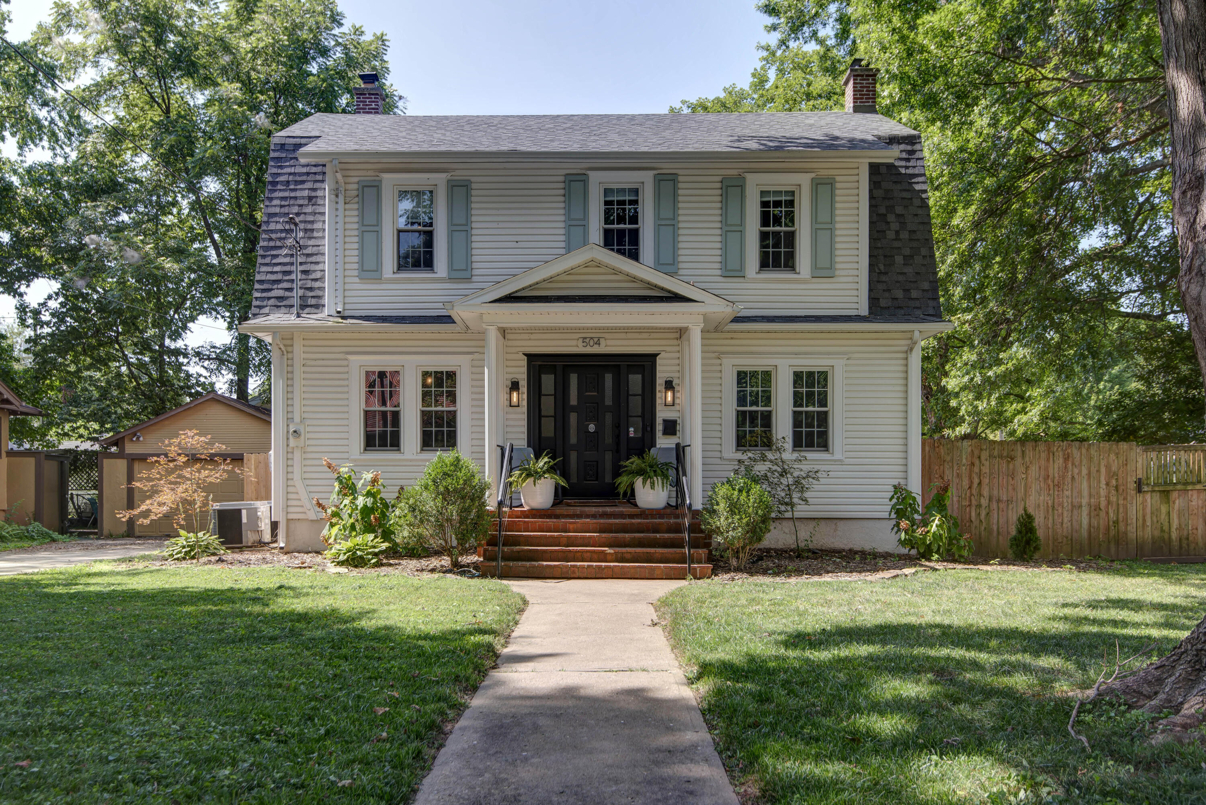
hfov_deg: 63.6
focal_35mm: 29
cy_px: 402
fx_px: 972
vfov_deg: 45.0
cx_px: 603
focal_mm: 29
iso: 100
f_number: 6.3
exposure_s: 1/200
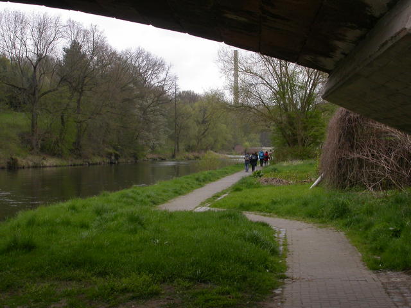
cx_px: 206
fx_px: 712
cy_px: 154
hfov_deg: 32.2
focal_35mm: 60
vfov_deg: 24.4
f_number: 5.6
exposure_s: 1/217
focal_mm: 12.6
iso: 100
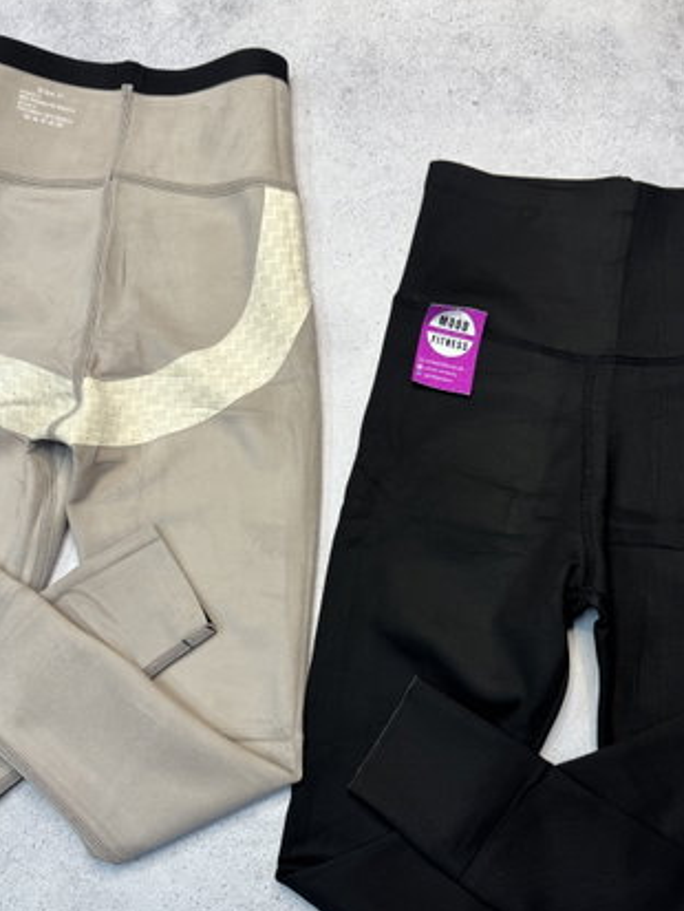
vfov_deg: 58.1
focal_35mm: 31
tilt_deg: -78.6
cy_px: 522
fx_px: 816
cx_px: 368
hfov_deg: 45.4
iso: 125
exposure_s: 1/100
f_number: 1.78
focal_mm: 6.76
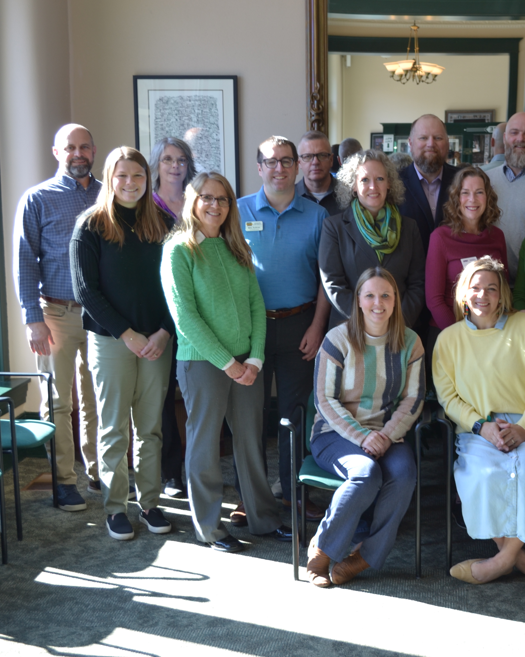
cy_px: 324
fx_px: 1165
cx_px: 477
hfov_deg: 24.6
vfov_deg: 31.4
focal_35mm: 60
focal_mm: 28
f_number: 4.5
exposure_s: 1/30
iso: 100
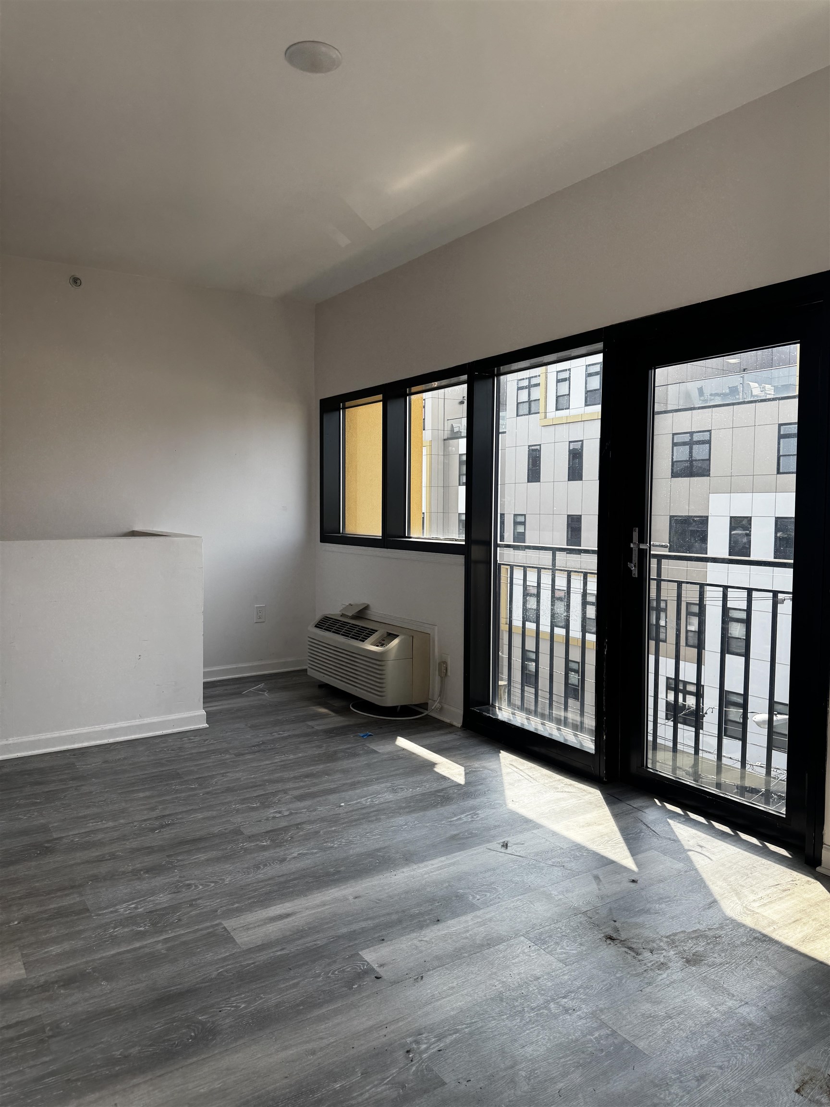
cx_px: 415
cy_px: 554
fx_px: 767
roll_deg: +0.2
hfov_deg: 56.8
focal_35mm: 24
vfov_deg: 71.6
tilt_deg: -3.5
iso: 80
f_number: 1.78
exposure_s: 1/853
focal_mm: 6.76
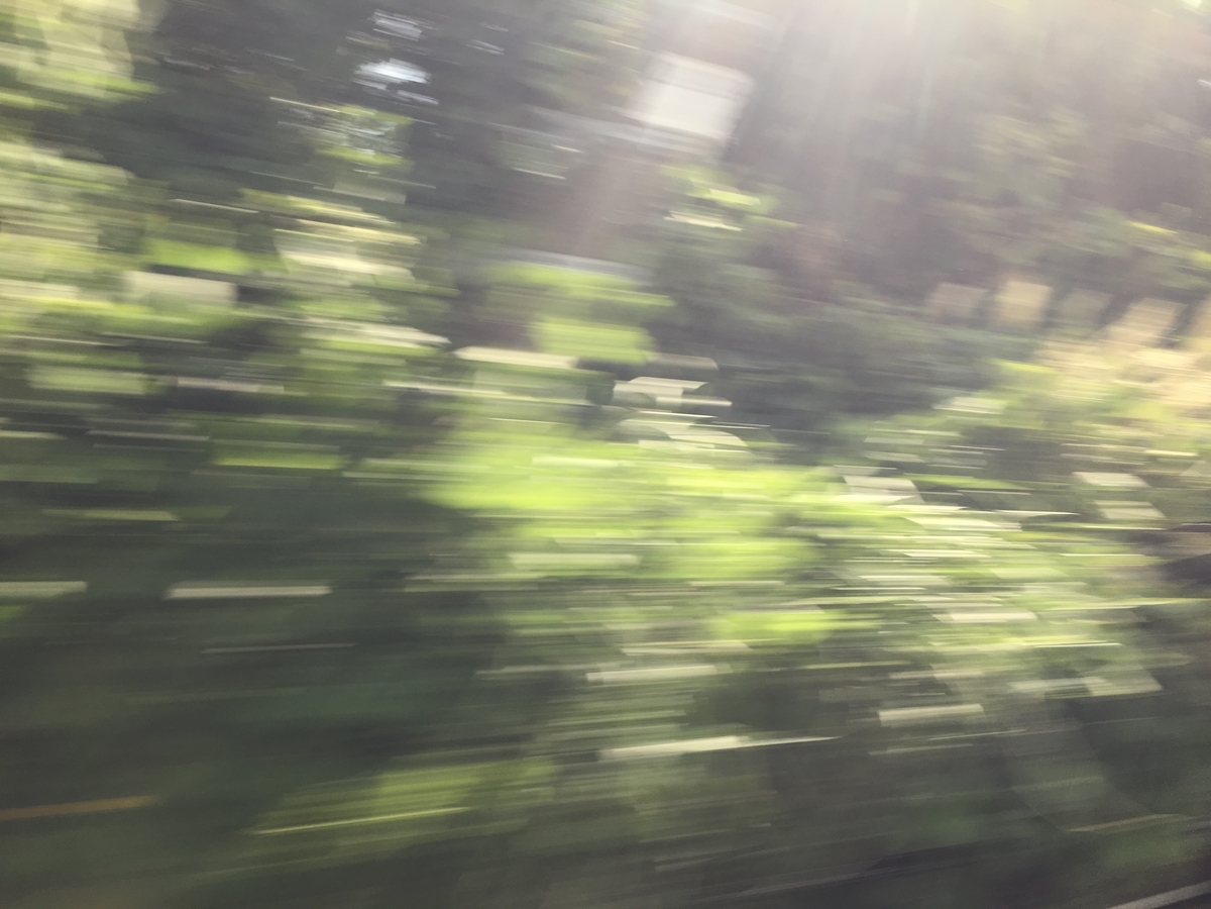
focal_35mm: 29
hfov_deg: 61.7
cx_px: 606
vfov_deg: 48.2
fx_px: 1015
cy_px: 454
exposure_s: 1/262
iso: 25
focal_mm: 4.15
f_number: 2.2
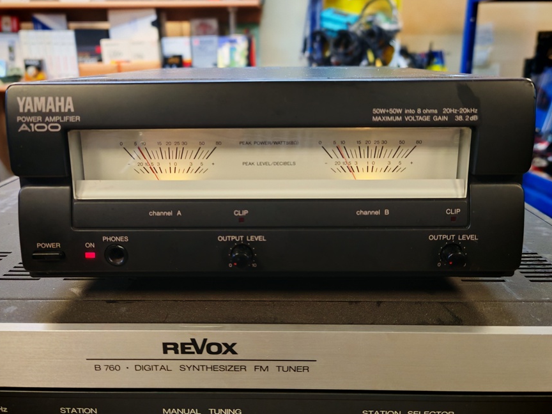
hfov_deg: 56.8
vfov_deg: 44.1
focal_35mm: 32
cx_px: 267
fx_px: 510
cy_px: 180
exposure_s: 1/33
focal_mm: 6.67
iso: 500
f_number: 1.9
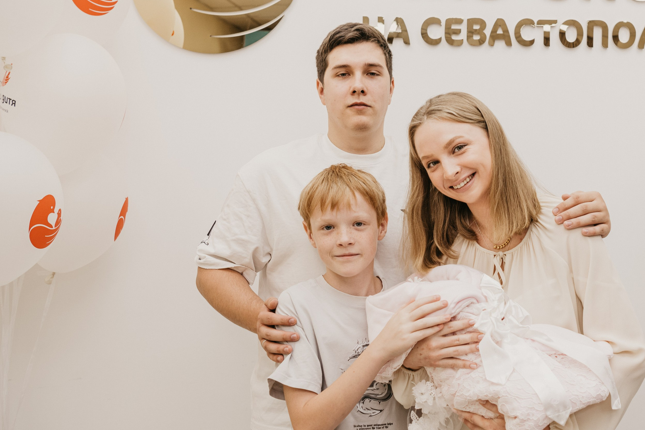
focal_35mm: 51
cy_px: 189
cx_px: 451
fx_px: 914
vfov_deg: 26.5
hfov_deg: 38.2
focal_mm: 31
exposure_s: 1/160
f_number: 4
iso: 400
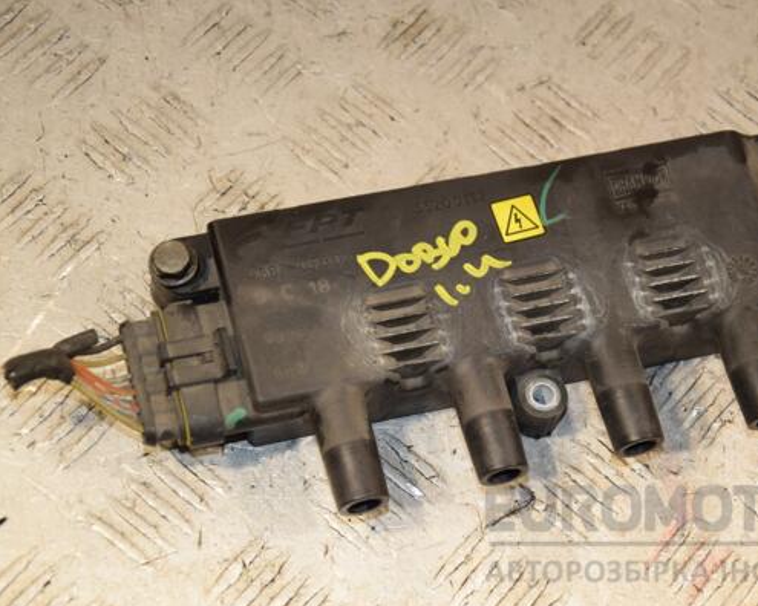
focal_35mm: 99
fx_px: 2221
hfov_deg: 19.3
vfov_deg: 15.5
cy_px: 305
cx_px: 456
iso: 800
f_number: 6.3
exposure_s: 1/200
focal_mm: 58
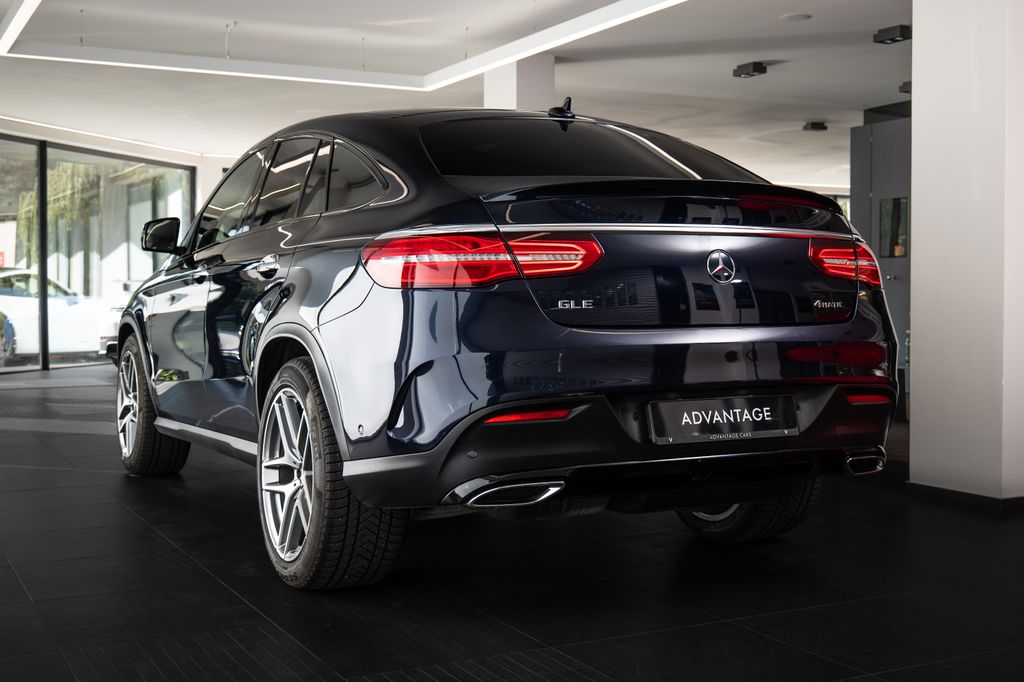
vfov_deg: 30.8
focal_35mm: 44
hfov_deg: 44.9
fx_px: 1240
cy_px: 340
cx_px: 520
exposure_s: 1/60
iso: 125
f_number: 4.9
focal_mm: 42
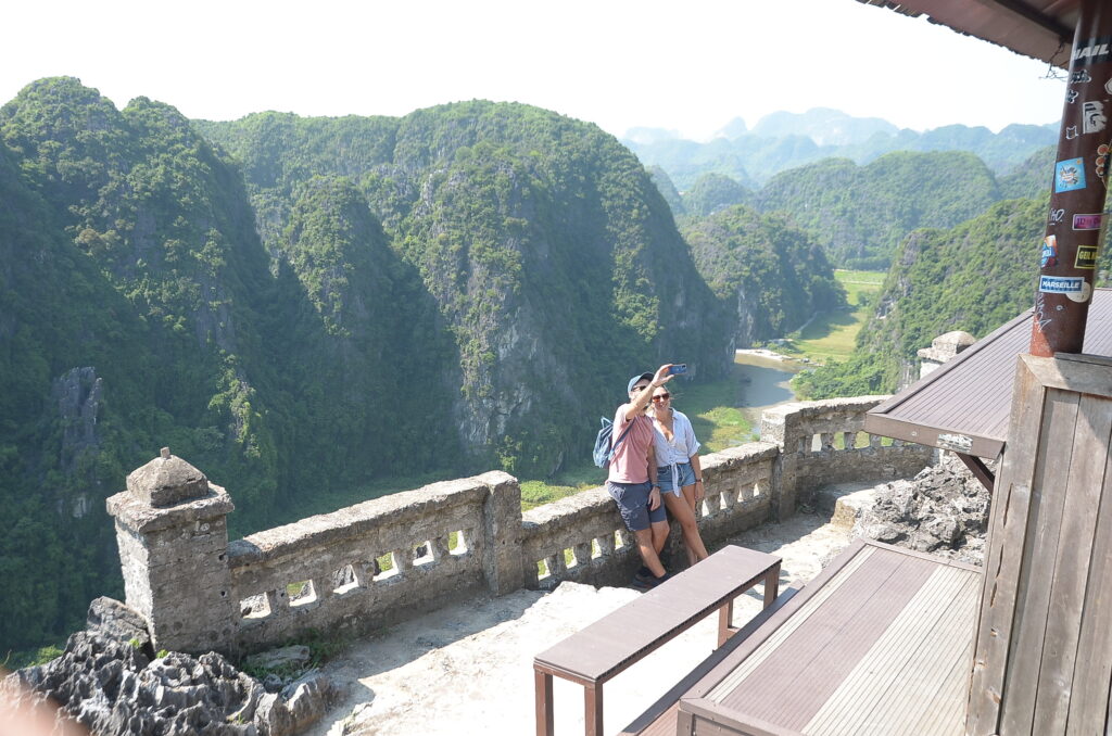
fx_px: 1017
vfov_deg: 39.8
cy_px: 368
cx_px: 556
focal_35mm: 33
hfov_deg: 57.3
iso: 400
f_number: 9
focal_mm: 22
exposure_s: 1/400
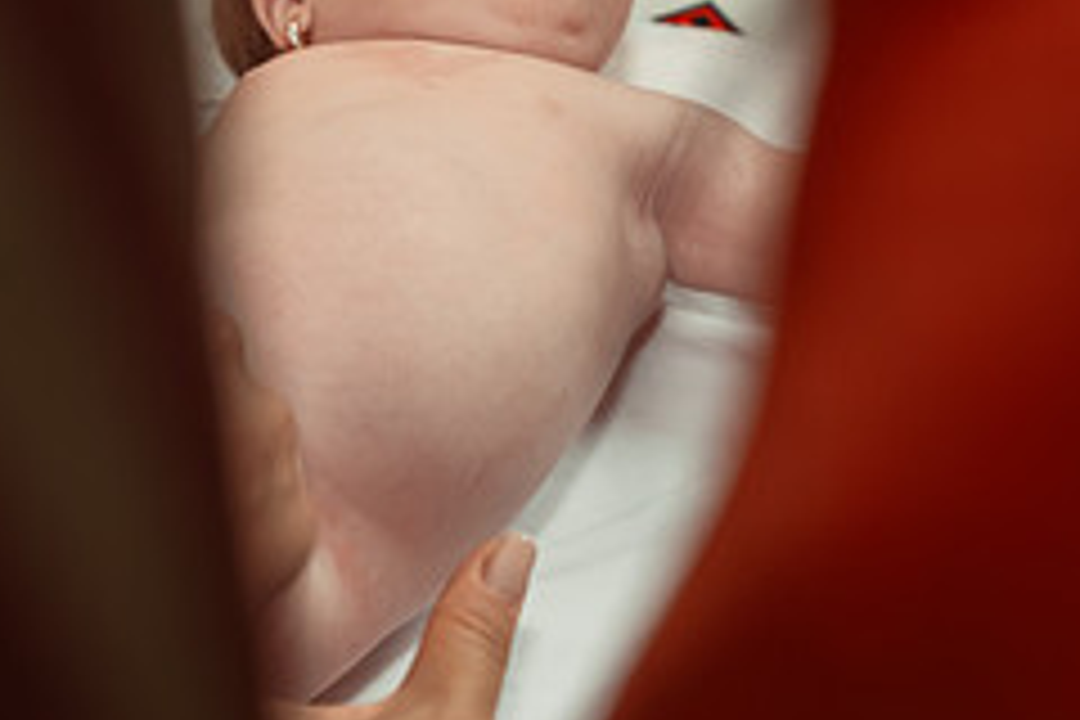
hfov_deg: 18.4
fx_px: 3330
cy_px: 104
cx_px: 495
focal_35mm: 111
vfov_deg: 12.3
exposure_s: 1/250
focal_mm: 46
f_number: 3.5
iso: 2000
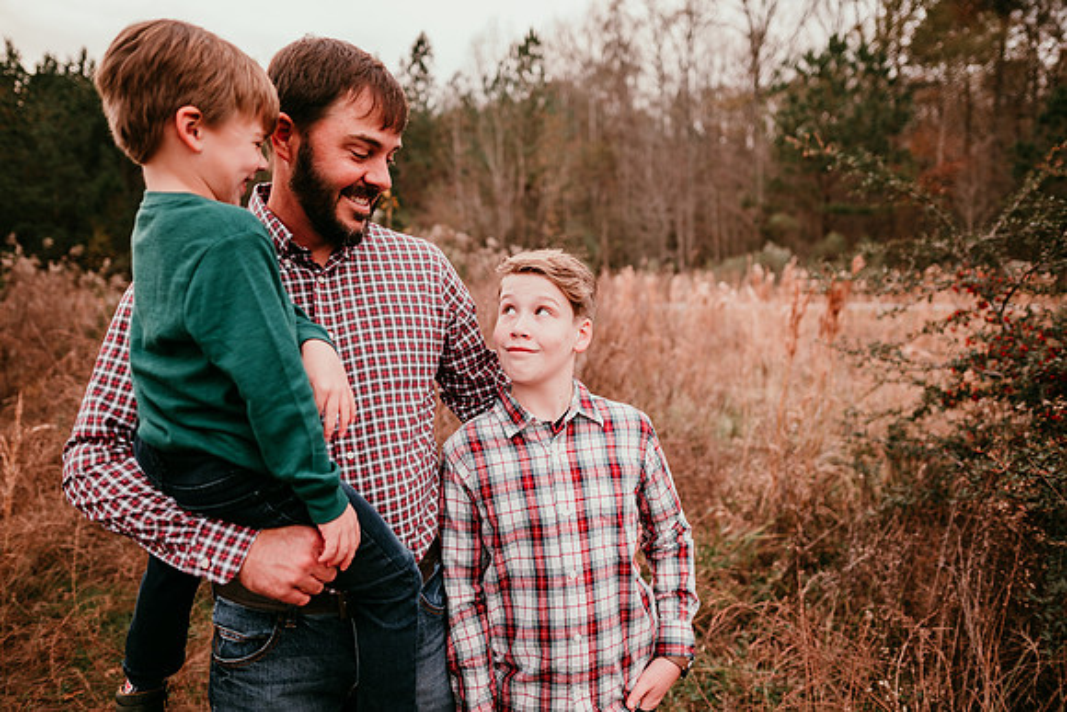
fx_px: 711
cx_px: 534
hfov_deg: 73.7
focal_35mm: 24
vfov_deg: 53.2
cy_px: 356
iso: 100
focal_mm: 24
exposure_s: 1/160
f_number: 2.2
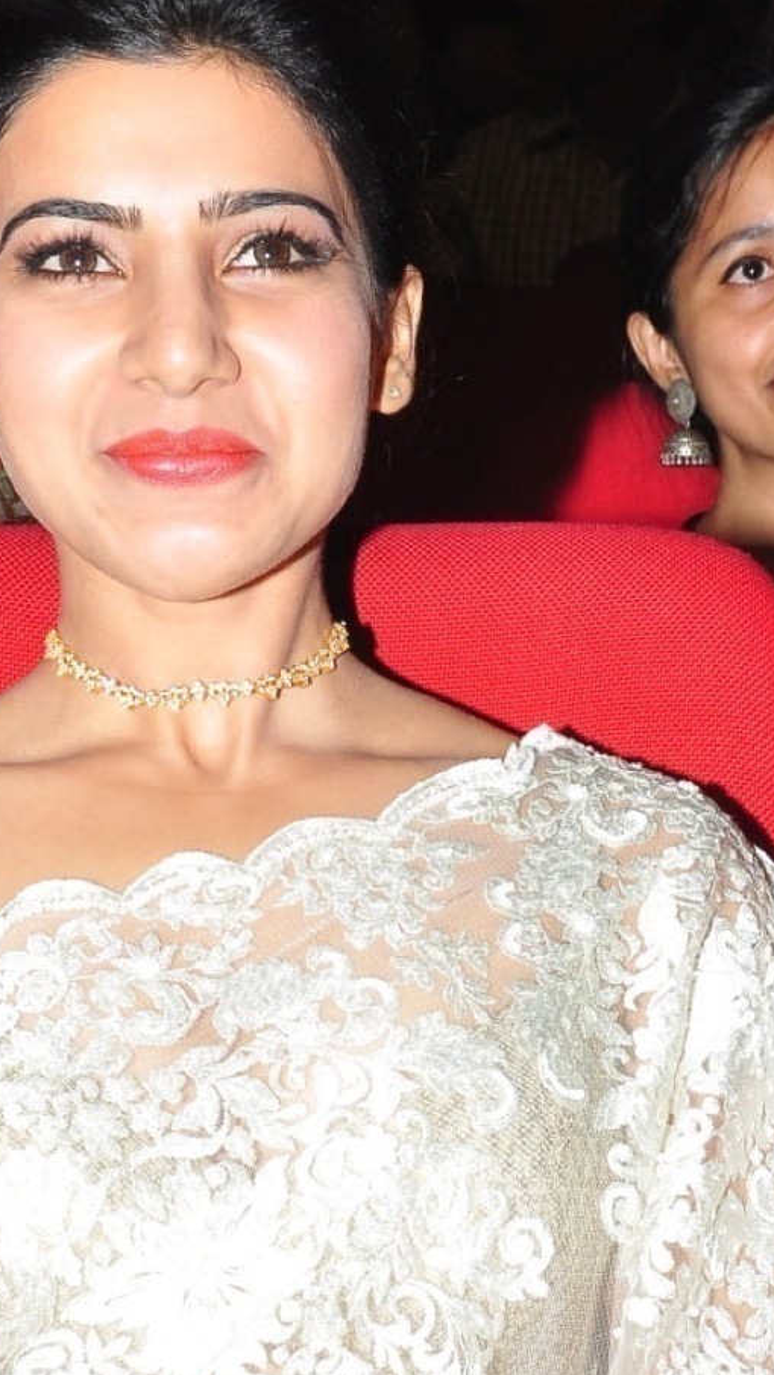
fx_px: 4339
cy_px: 1114
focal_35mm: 119
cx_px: 451
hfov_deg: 10.2
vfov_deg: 17.8
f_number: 11
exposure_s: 1/125
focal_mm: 38
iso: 400
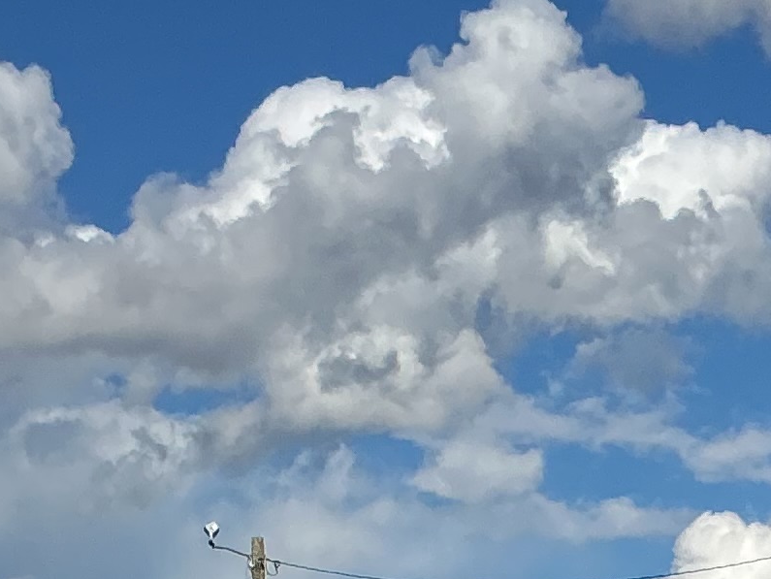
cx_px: 849
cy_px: 1141
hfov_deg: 13.2
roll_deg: +0.9
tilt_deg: -2.4
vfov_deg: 9.5
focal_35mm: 147
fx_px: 3276
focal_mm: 3
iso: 25
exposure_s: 1/5263
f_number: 1.8
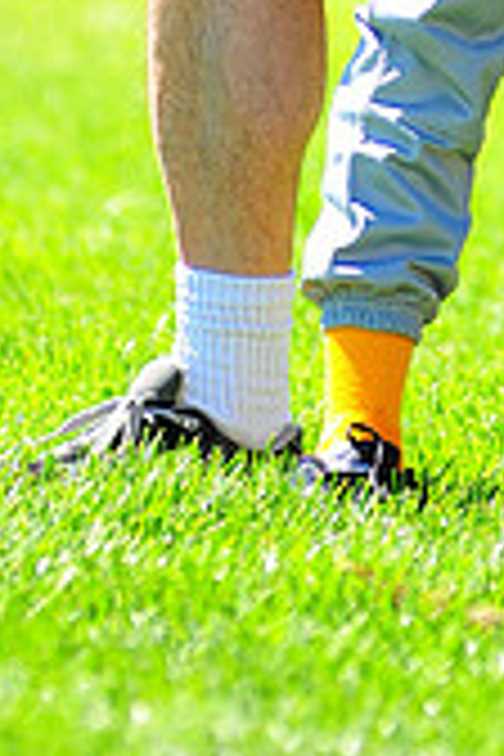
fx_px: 13040
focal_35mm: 621
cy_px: -526
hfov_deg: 2.2
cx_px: 670
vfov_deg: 3.3
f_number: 4.5
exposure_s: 1/500
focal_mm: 180
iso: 200
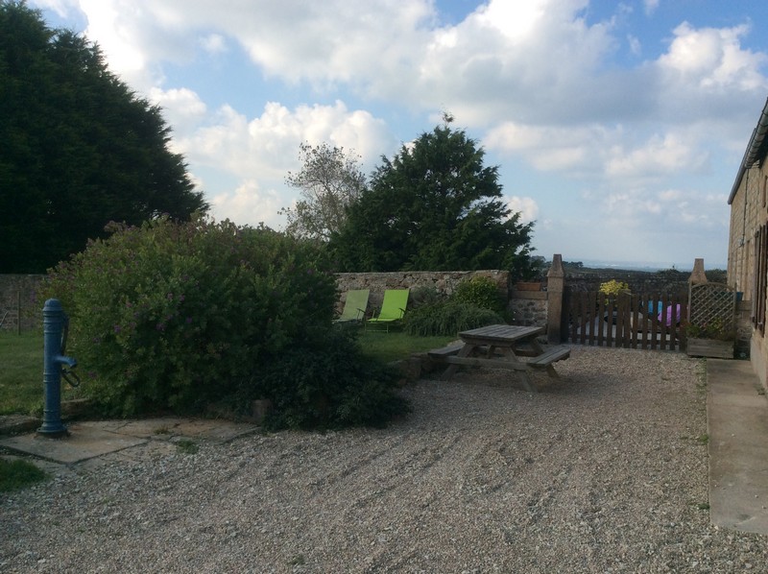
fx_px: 709
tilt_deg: -5.2
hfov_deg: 56.9
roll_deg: -2.3
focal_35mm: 32
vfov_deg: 44.1
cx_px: 384
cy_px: 287
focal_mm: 3.3
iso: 32
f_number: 2.4
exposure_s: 1/1121
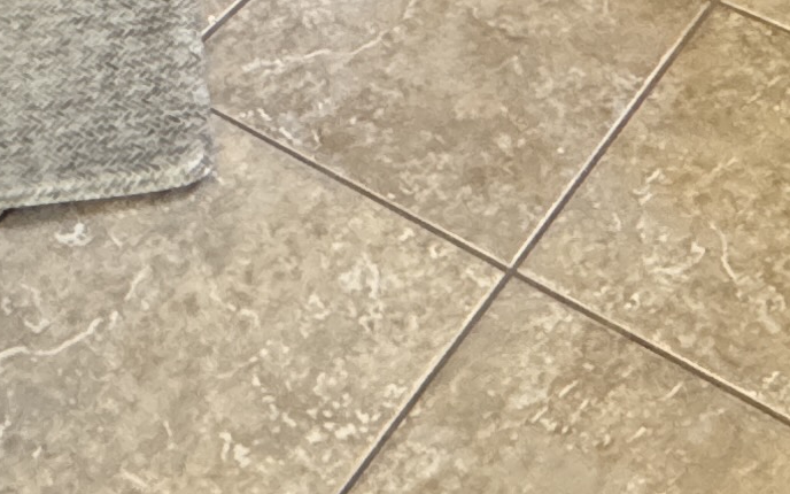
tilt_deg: -19.1
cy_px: -727
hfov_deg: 23.7
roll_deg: -2.5
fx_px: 1873
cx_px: 518
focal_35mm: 87
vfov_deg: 11.9
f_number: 2.2
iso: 640
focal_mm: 2.22
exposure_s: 1/60
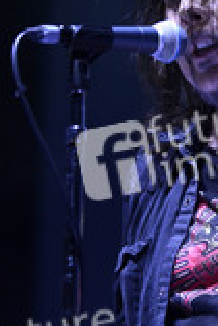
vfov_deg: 7.7
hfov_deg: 5.1
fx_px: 2420
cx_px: 243
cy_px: 255
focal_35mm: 267
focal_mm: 105
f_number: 2.8
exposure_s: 1/250
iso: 1600
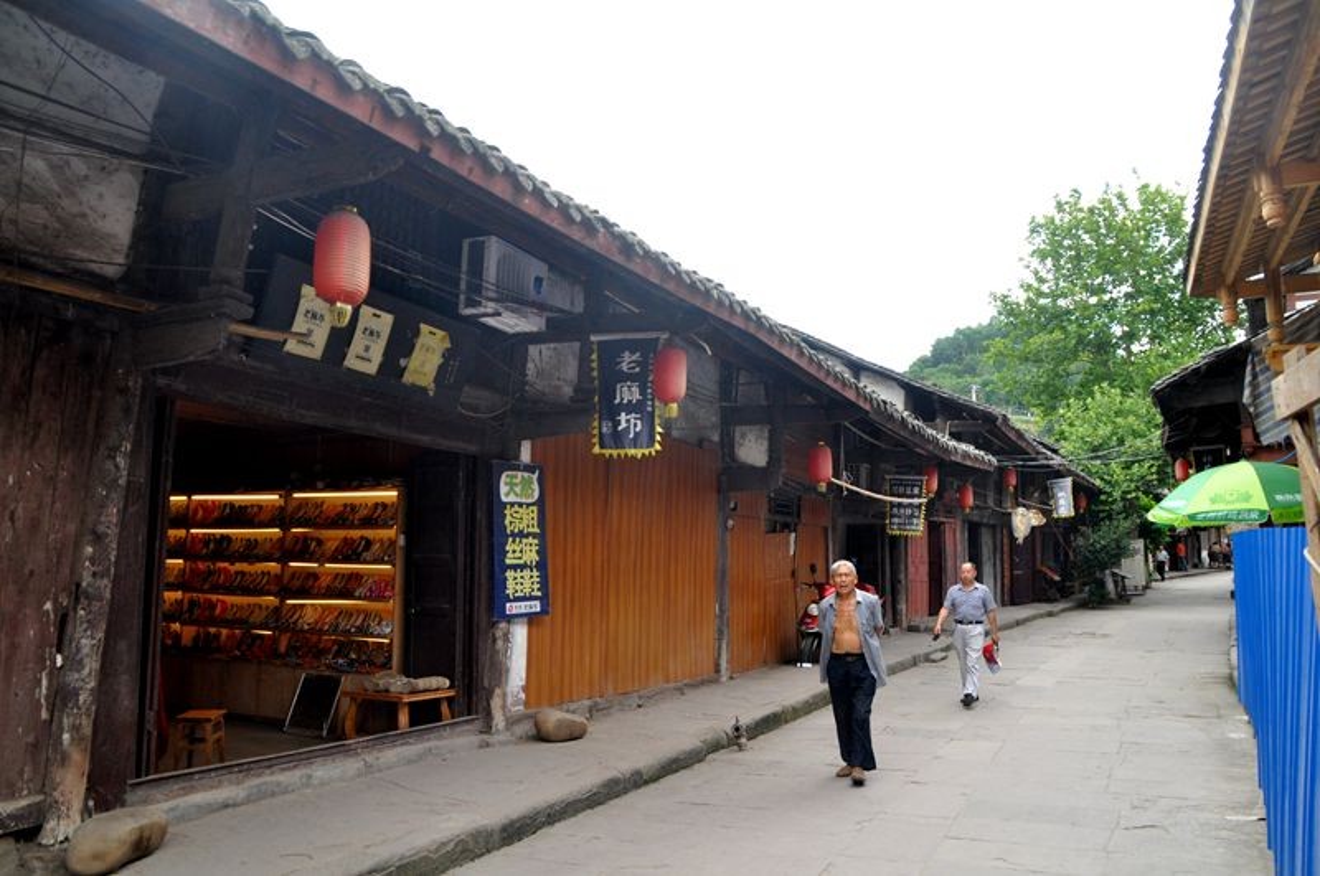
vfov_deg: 47.8
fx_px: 989
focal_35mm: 27
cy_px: 438
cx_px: 660
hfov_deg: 67.5
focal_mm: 18
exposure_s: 1/200
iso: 400
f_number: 10
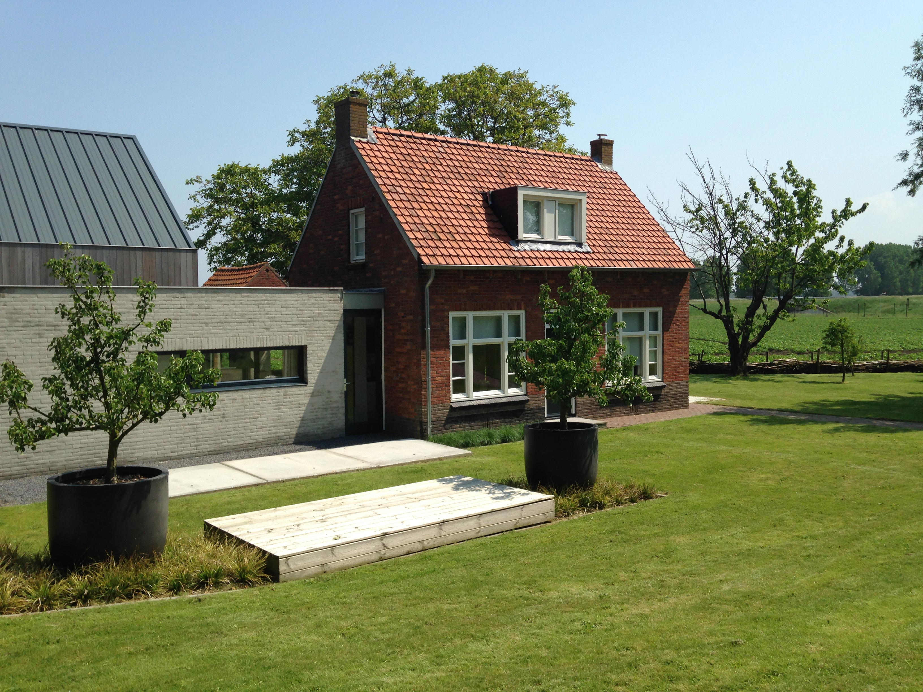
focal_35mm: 33
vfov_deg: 42.9
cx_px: 462
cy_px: 346
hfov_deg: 55.4
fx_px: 880
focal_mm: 4.12
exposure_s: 1/1808
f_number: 2.4
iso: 50
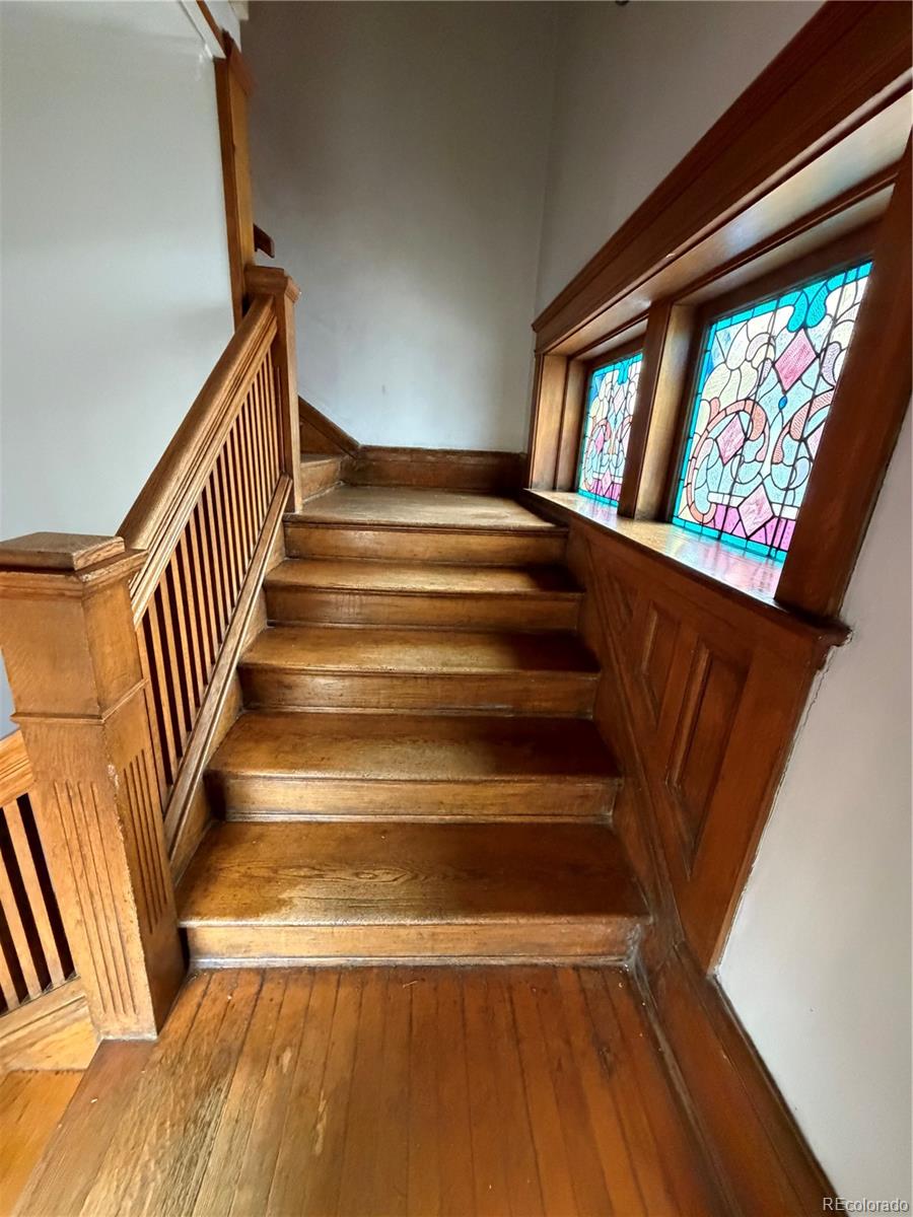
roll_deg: -3.1
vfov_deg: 102.1
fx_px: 492
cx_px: 456
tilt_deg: -18.6
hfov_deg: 85.7
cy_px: 608
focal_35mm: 14
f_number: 2.2
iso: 1000
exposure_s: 1/60
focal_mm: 2.22
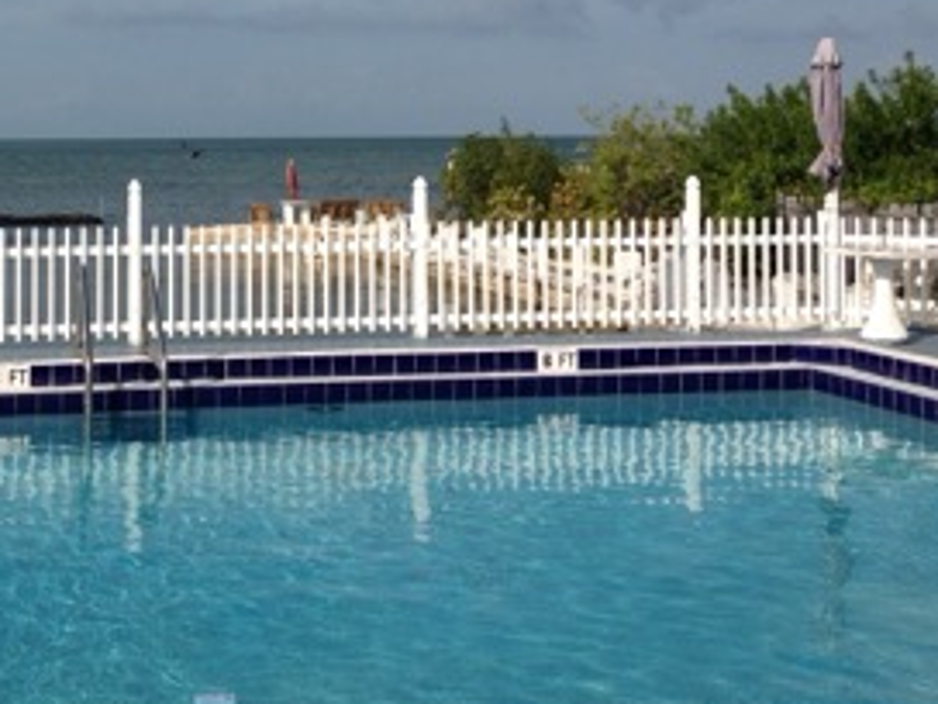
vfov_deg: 21.6
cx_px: 203
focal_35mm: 67
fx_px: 1816
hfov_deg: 28.4
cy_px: 104
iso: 64
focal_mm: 4.28
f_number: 2.4
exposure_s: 1/2907
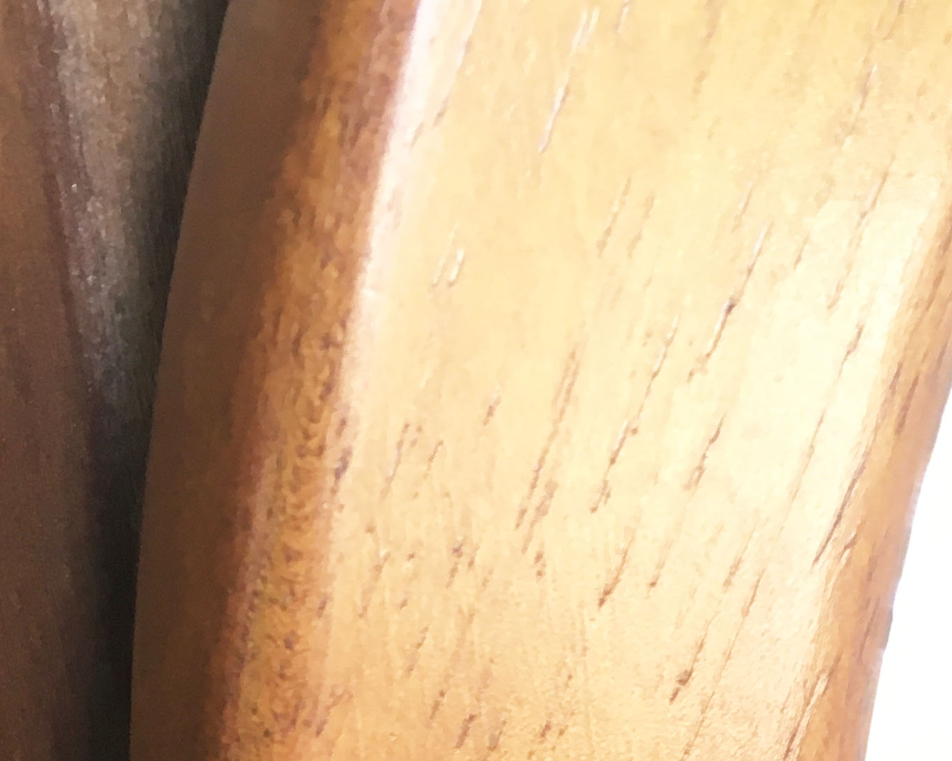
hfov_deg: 22.7
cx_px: 532
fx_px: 2367
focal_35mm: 84
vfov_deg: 16.2
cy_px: 1250
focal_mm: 4.15
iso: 64
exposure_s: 1/33
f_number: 2.2
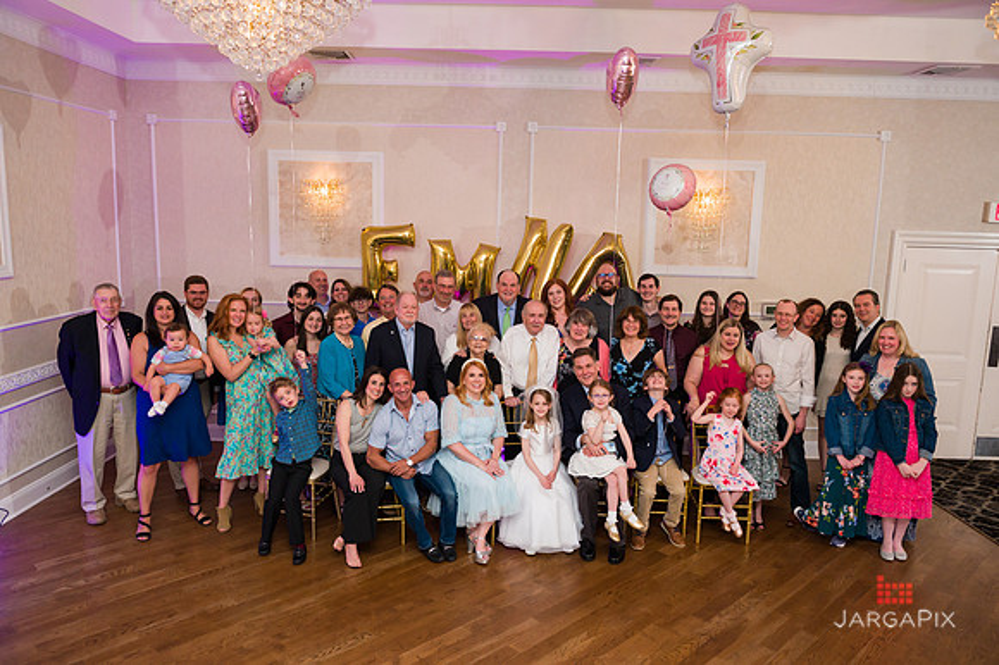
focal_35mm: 26
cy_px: 332
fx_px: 721
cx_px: 500
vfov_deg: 49.5
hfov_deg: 69.4
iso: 1250
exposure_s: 1/200
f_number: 5
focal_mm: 26
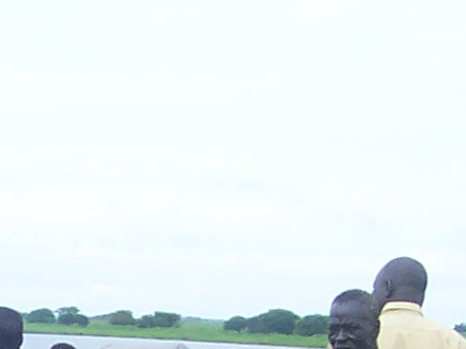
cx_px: -131
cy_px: 512
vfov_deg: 8.5
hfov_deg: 11.3
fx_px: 2302
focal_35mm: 171
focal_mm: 5.6
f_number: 5.6
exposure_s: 1/180
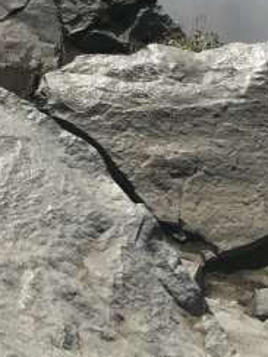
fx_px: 1012
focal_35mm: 98
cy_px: -261
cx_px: 135
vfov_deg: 17.0
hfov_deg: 15.1
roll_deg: -12.2
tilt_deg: -23.6
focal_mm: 3.99
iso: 20
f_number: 1.8
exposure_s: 1/4000
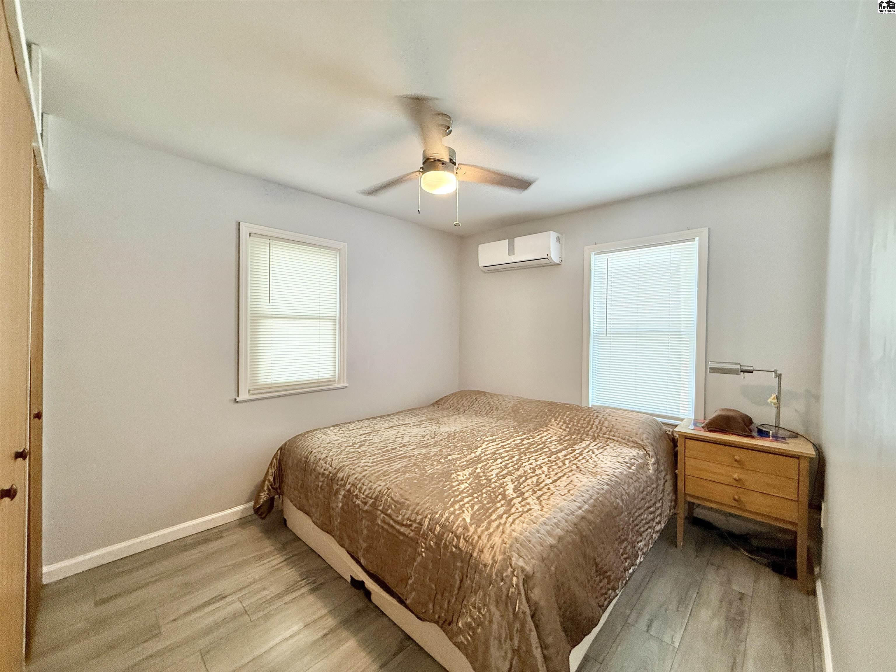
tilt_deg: +0.6
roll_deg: -0.5
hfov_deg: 102.1
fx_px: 362
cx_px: 448
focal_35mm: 14
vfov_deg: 85.7
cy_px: 336
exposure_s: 1/60
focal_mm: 2.22
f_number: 2.2
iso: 250
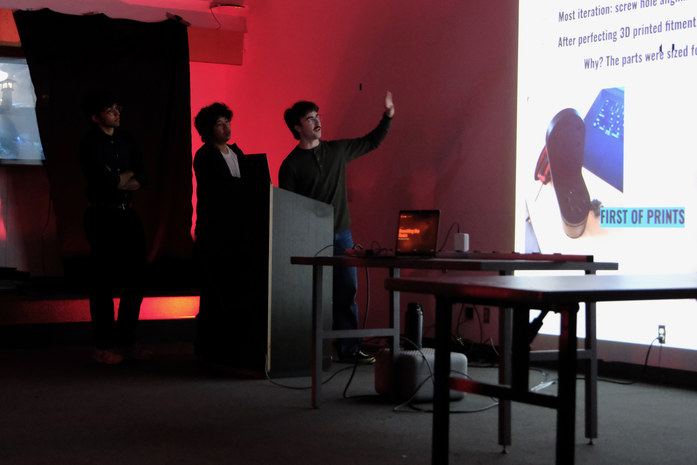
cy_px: 200
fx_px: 1336
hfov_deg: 29.2
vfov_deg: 19.7
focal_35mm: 69
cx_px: 353
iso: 8000
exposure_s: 1/56
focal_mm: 35.8
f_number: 4.5
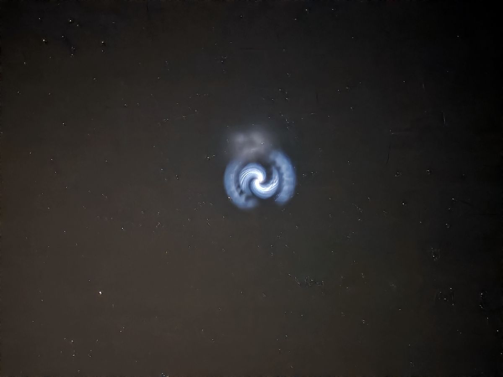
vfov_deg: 58.9
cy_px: 188
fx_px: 334
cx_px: 252
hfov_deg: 73.9
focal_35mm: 23
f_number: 1.63
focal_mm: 8.72
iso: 12800
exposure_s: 1/3.03
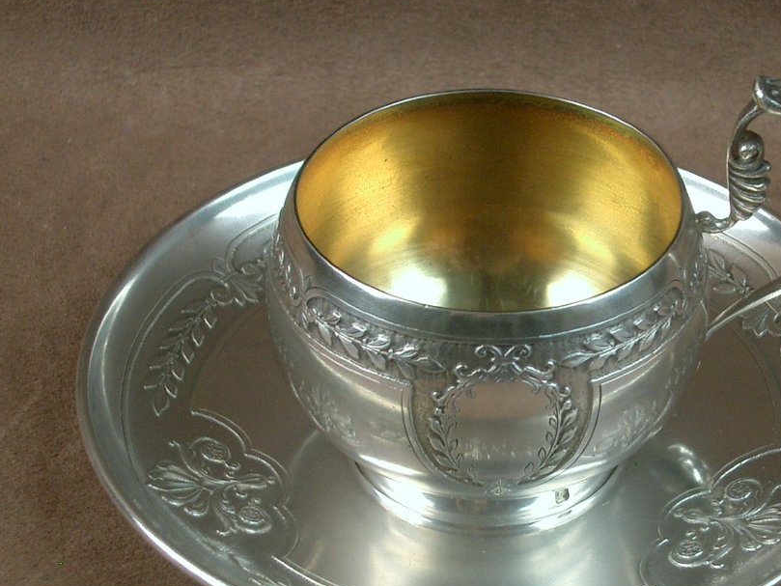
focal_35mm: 92
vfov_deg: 16.0
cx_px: 541
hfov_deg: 21.2
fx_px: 2076
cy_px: 377
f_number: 3.5
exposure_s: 1/40
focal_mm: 10.2
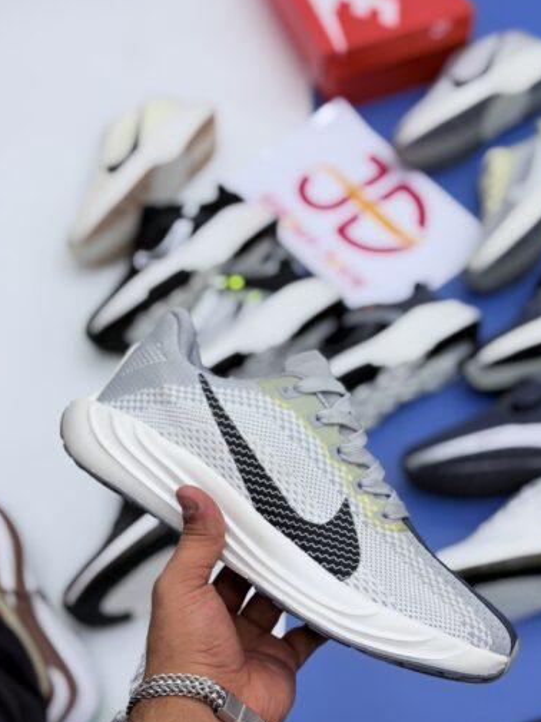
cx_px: 294
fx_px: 1146
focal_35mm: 55
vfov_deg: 34.9
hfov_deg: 26.5
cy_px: 399
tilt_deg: -56.8
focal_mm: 6.76
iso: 64
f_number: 1.78
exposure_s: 1/413
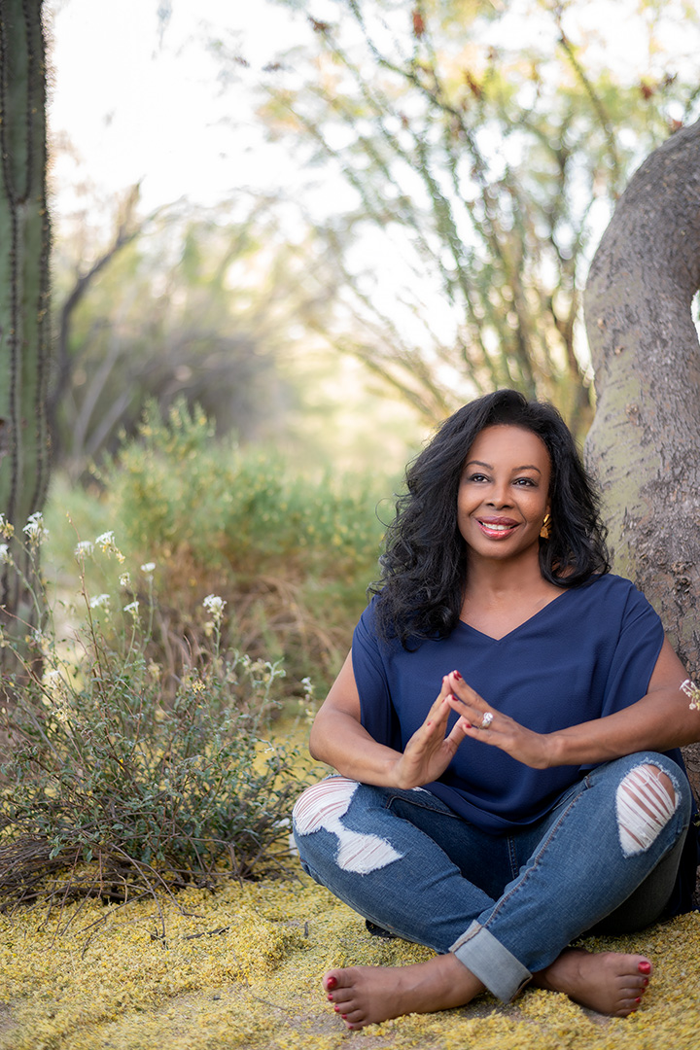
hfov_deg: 27.0
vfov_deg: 39.6
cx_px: 350
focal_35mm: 50
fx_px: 1458
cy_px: 525
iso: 320
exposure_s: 1/250
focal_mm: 50
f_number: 2
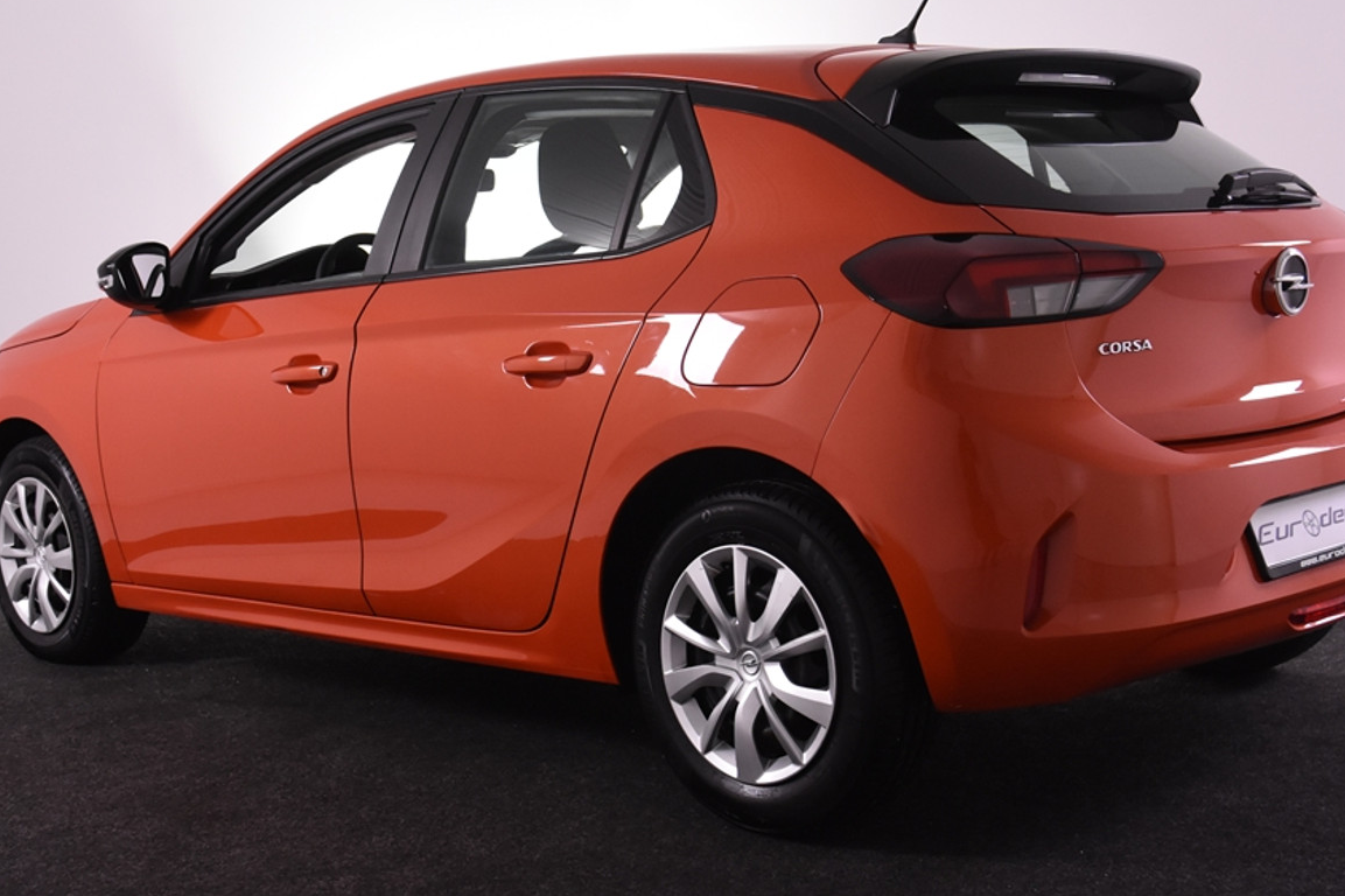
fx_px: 1905
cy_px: 415
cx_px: 675
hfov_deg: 38.9
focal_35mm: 51
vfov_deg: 26.5
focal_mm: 28
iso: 1600
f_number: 5
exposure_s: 1/100
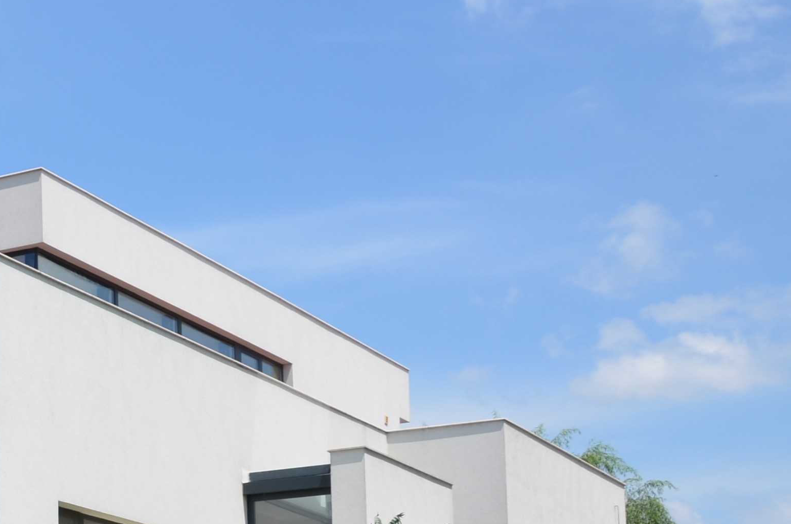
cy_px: 617
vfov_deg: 15.3
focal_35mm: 86
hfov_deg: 20.0
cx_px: -440
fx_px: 1886
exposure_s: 1/250
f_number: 8
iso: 100
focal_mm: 18
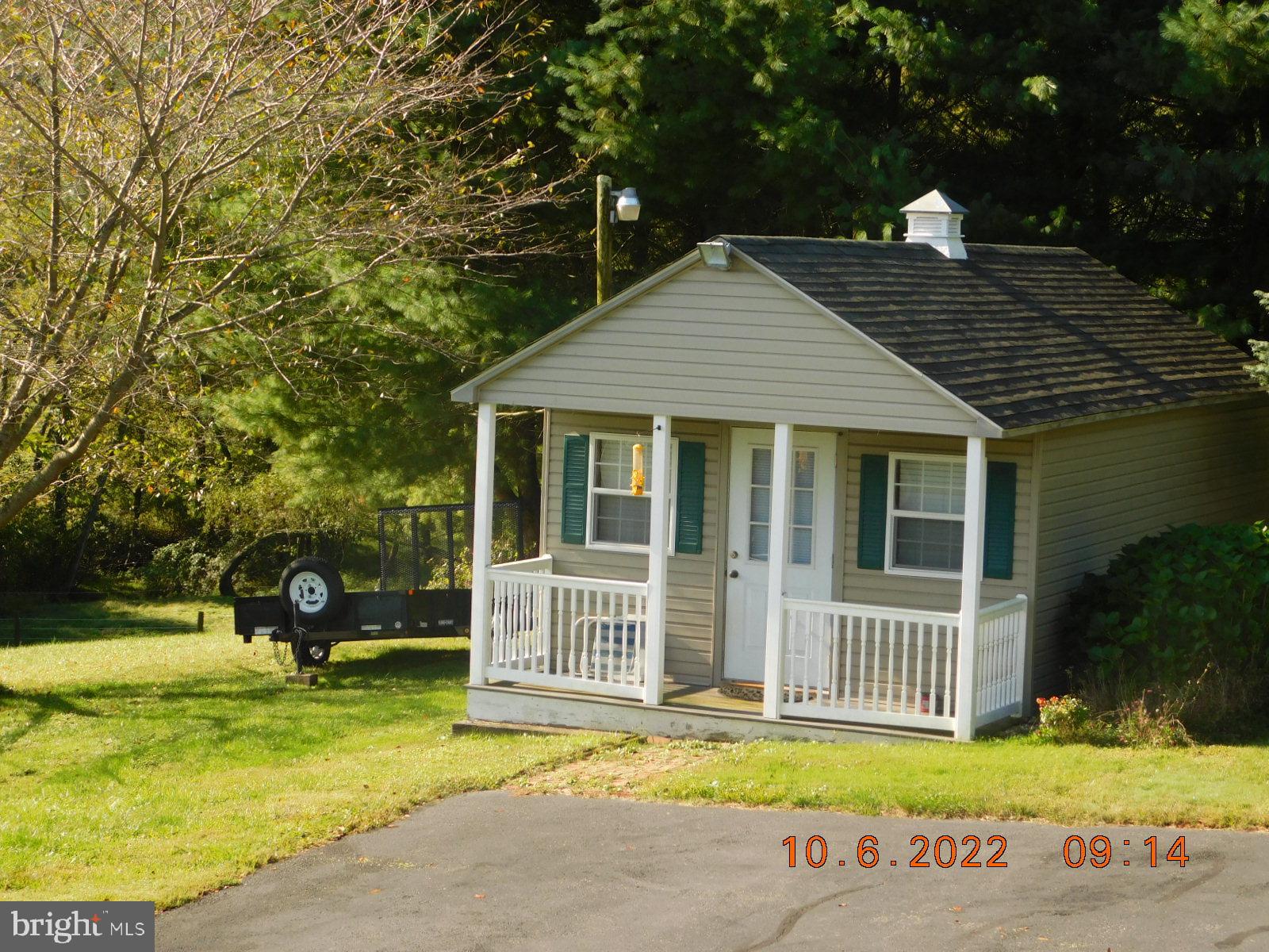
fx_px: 2933
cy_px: 476
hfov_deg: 24.4
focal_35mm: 80
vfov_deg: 18.4
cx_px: 634
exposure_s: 1/250
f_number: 4.4
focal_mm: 14.2
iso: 125
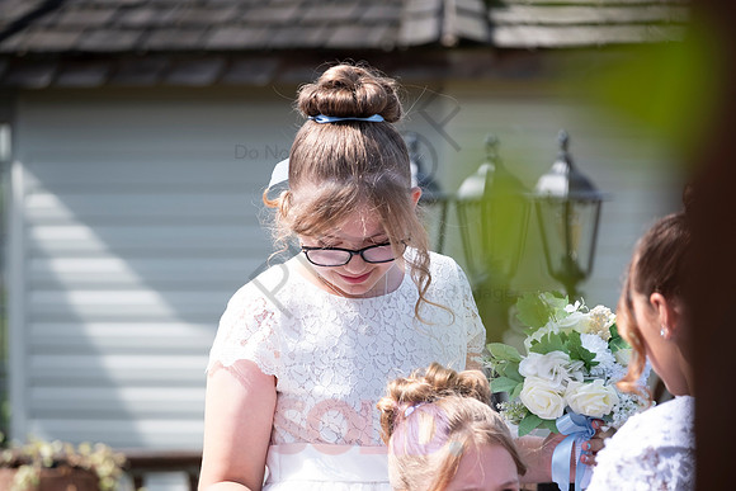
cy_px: 246
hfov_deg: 9.8
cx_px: 368
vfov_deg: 6.5
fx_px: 4294
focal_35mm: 210
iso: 200
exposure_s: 1/500
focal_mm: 140
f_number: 4
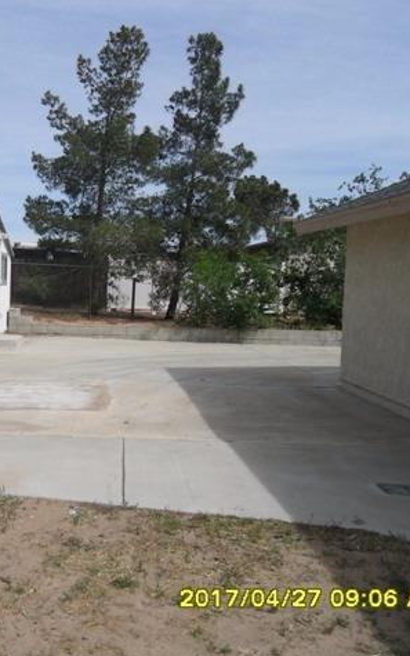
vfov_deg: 49.3
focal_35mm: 40
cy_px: 330
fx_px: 715
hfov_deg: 30.5
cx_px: 37
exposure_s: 1/180
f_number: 9.5
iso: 80
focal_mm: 5
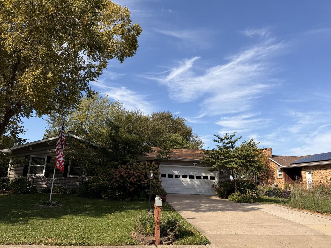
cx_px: 167
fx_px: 258
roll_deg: -2.1
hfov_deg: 65.3
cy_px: 114
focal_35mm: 27
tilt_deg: +13.7
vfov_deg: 51.3
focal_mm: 6.76
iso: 80
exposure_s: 1/4167
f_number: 1.78
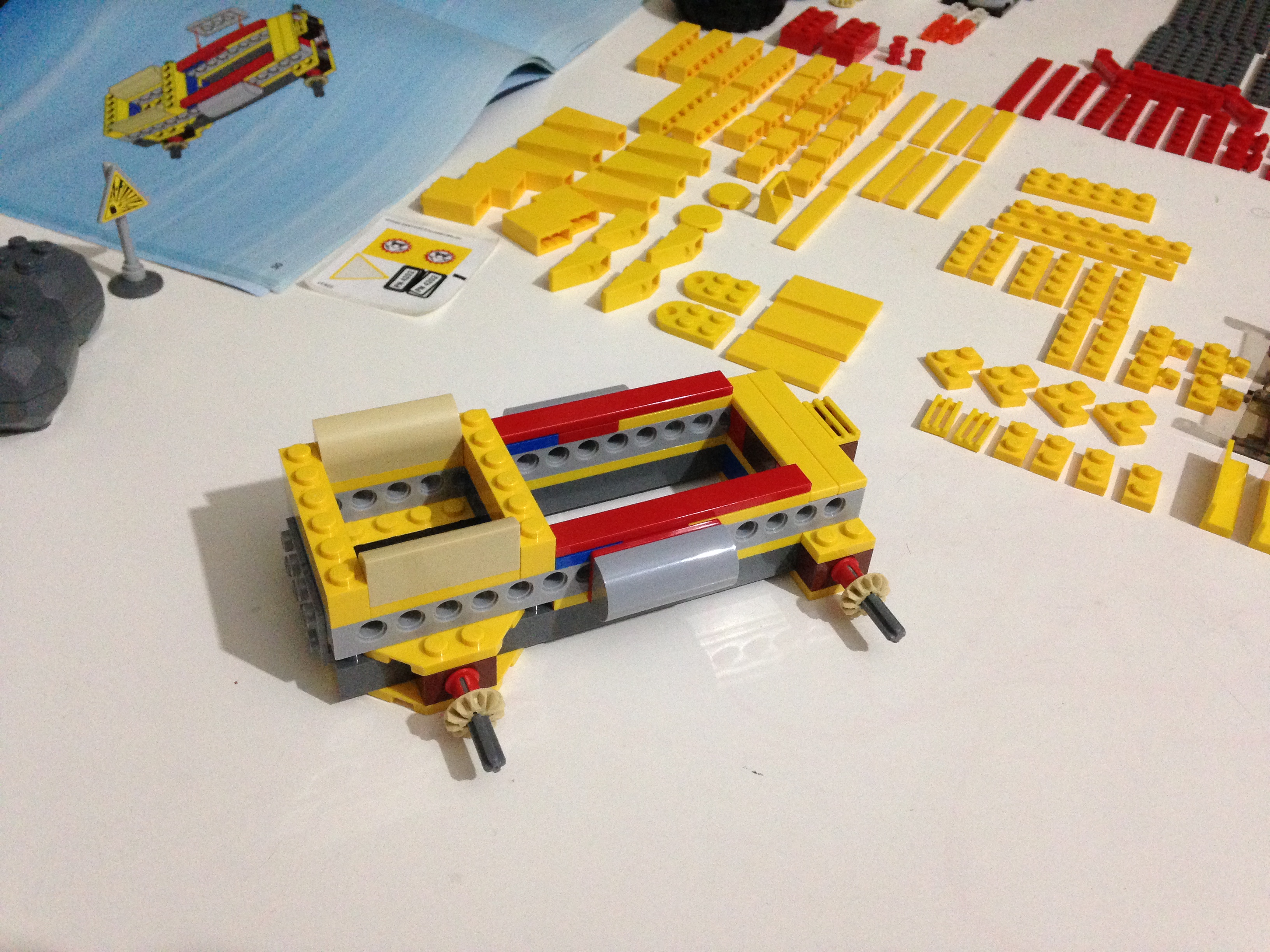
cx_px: 635
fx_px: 1211
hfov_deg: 55.4
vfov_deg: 42.9
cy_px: 476
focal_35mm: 33
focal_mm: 4.12
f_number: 2.4
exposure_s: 1/20
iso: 400
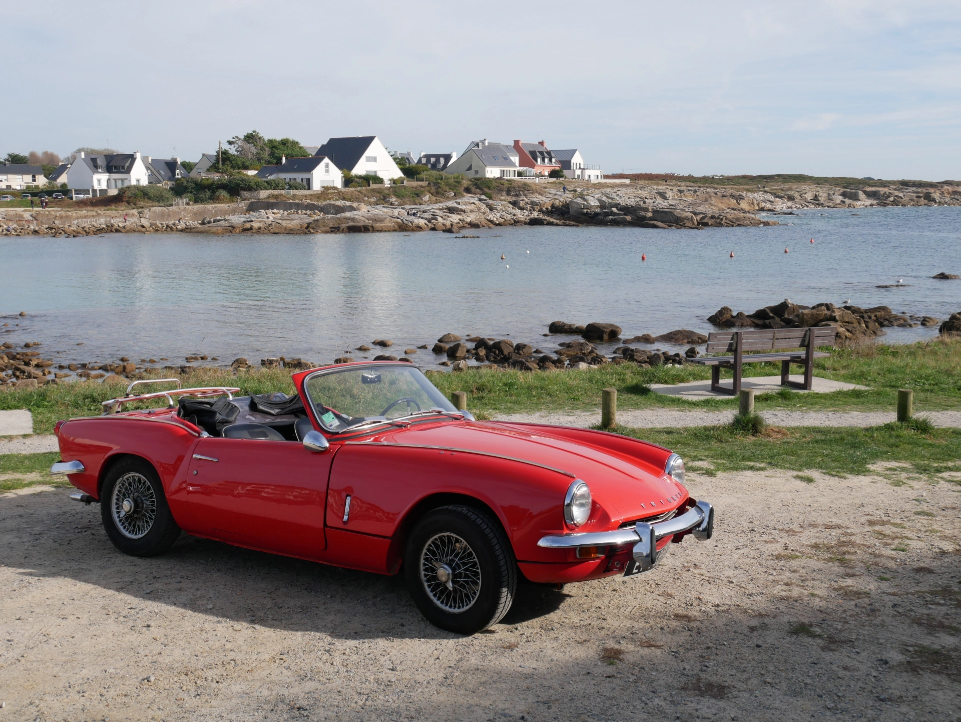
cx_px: 480
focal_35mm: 38
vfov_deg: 37.8
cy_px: 361
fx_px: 1055
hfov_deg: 49.0
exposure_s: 1/400
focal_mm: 19
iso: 200
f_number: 8
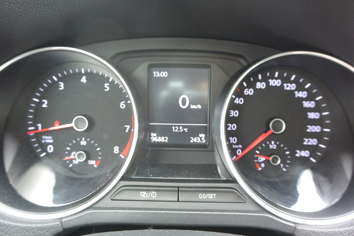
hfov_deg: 67.4
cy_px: 118
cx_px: 177
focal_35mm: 27
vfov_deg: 47.9
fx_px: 266
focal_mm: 10
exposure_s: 1/60
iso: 400
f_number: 3.5
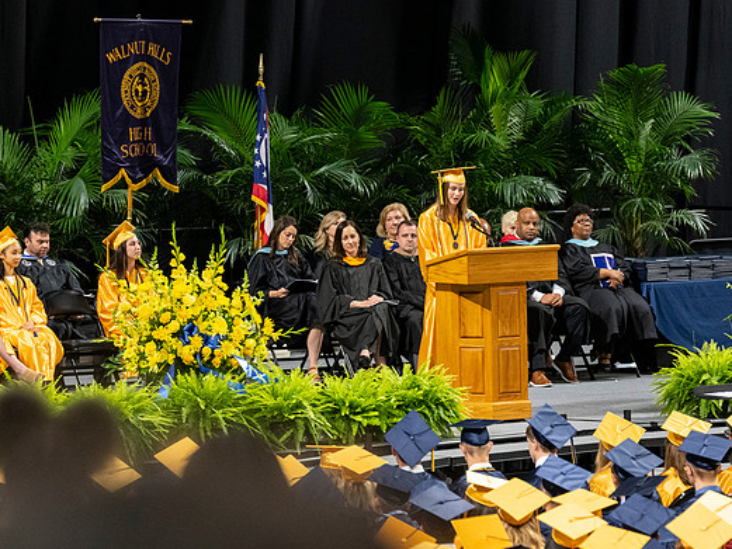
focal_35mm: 229
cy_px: 276
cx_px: 457
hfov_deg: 8.6
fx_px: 4844
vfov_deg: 6.5
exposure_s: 1/200
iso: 2000
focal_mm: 145
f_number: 4.5
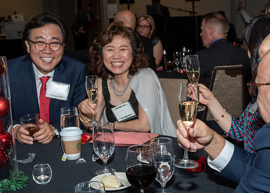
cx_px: 160
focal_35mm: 59
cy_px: 107
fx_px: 453
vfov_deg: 24.1
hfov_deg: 33.1
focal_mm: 31
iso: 500
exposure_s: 1/250
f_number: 7.1
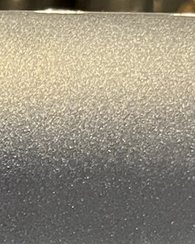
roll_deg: -1.1
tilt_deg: -23.0
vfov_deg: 10.9
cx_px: -261
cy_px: 530
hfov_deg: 9.0
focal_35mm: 156
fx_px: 1124
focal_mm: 5.1
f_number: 1.6
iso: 160
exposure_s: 1/50
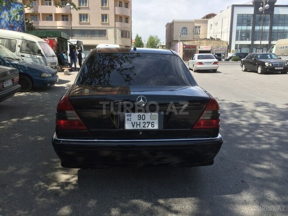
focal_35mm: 29
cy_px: 108
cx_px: 144
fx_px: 241
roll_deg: +0.6
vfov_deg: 48.2
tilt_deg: -11.2
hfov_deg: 61.7
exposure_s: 1/1244
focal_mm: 4.15
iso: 32
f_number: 2.2
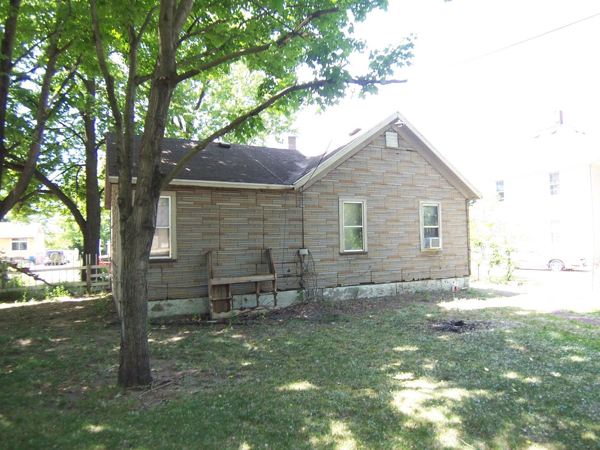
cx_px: 300
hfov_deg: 73.9
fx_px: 399
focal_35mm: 23
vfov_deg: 58.9
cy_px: 225
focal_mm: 3.8
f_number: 2.8
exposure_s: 1/60
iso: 64
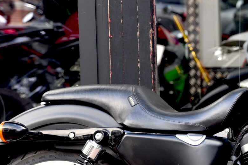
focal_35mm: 229
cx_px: 317
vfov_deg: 6.0
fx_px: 1577
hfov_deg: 8.9
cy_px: 157
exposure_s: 1/60
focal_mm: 70
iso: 100
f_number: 3.5
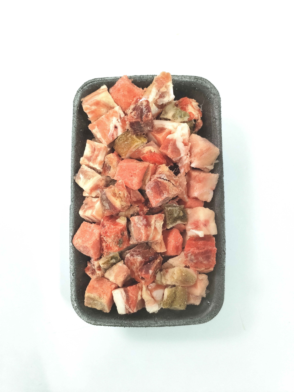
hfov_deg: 53.1
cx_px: 147
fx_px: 294
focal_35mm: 26
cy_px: 196
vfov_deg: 67.3
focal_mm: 4.75
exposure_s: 1/33.3
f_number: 1.8
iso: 452
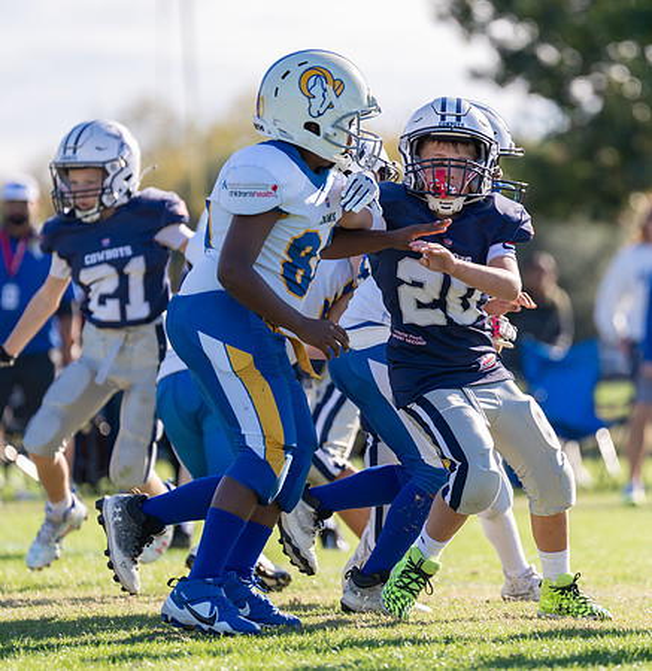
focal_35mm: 320
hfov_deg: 5.4
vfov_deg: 5.6
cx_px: 446
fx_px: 6912
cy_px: 332
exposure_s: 1/1250
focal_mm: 200
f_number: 2.8
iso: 100
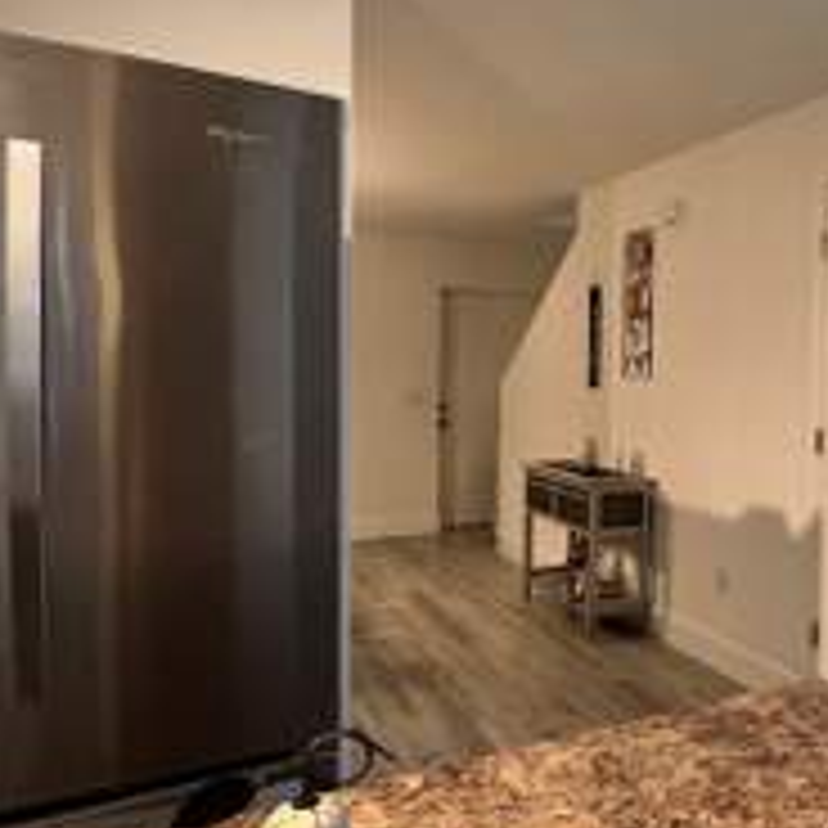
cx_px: 783
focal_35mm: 30
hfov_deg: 47.1
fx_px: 812
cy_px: 405
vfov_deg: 54.0
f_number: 1.8
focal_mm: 1.57
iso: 160
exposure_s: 1/60
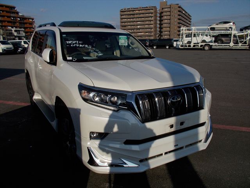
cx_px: 125
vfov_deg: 48.2
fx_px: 209
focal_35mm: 29
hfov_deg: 61.7
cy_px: 94
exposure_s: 1/2000
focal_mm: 4.1
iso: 80
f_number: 3.3
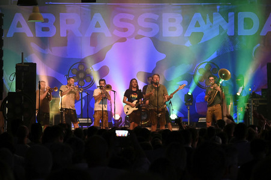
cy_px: 90
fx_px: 752
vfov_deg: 13.7
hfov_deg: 20.4
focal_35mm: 100
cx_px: 136
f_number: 6.3
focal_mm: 100
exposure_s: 1/60
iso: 8000
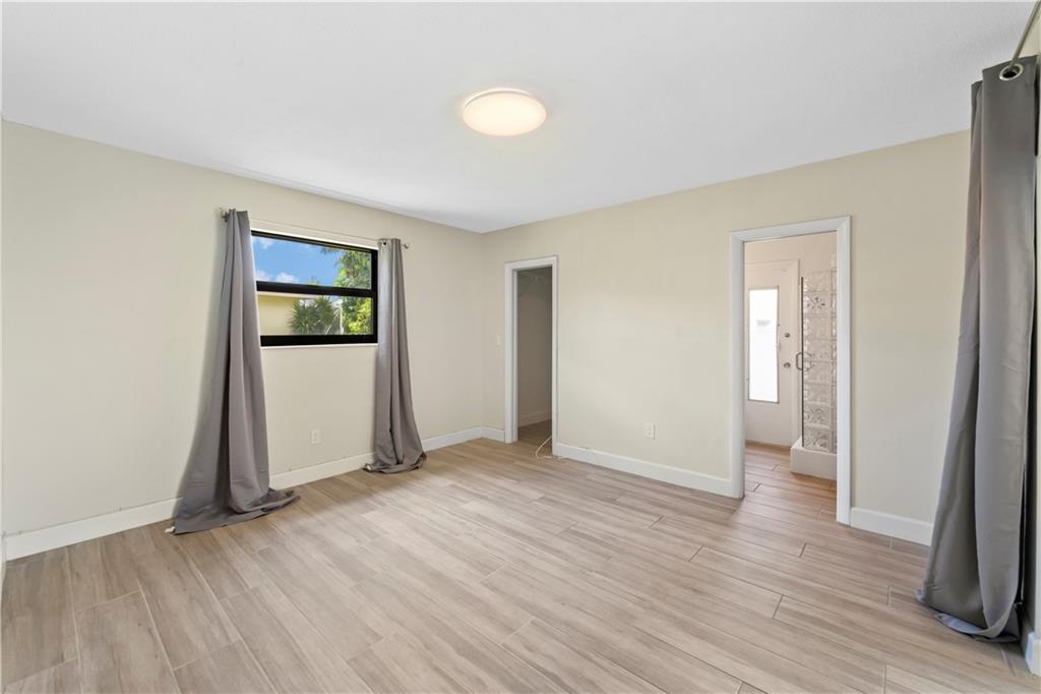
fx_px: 405
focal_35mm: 14
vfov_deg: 81.2
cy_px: 347
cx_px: 520
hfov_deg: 104.3
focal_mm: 14
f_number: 10
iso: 640
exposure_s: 1/2.5
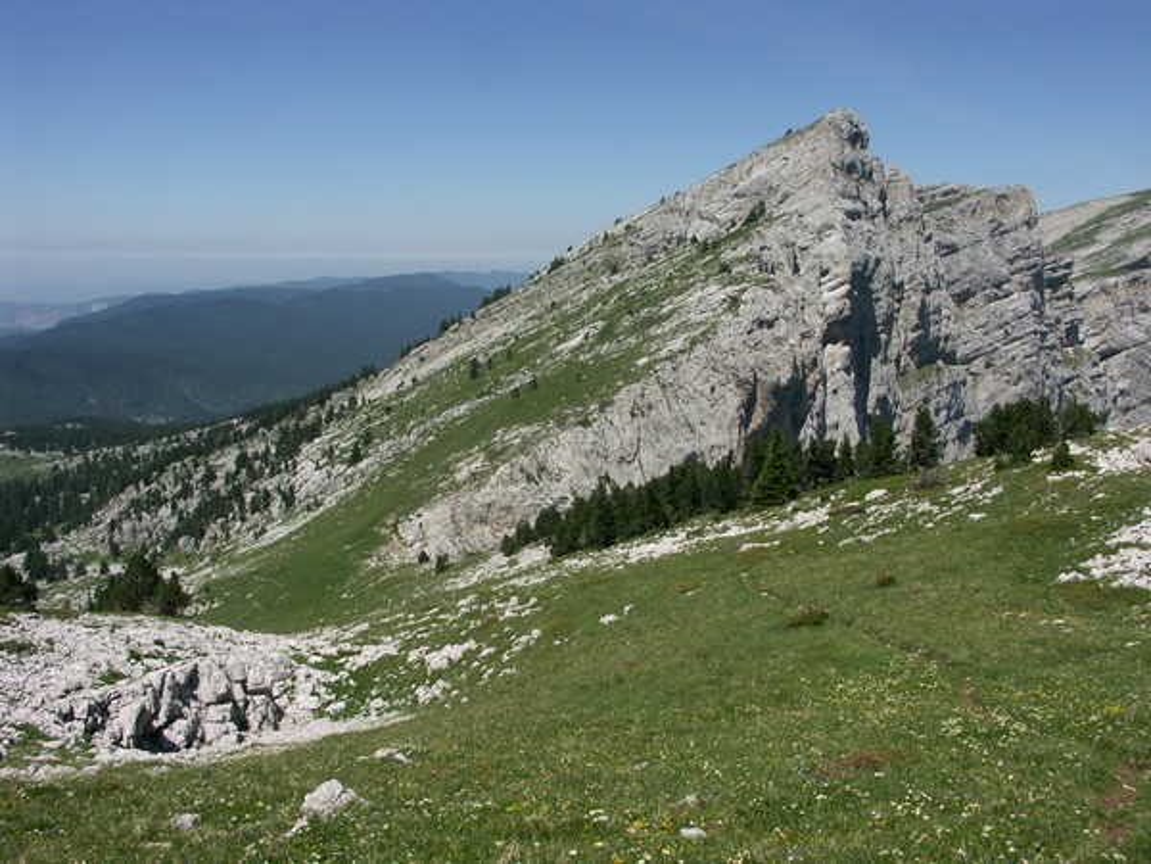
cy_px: 432
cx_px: 576
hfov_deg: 60.0
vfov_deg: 46.8
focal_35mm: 30
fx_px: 998
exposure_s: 1/400
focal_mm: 7.77
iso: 64
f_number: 7.1
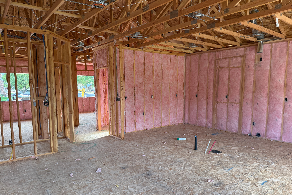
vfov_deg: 51.2
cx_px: 146
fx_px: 203
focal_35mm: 25
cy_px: 108
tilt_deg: -5.7
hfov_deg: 71.5
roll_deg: +1.2
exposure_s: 1/178
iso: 200
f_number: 1.78
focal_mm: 6.76
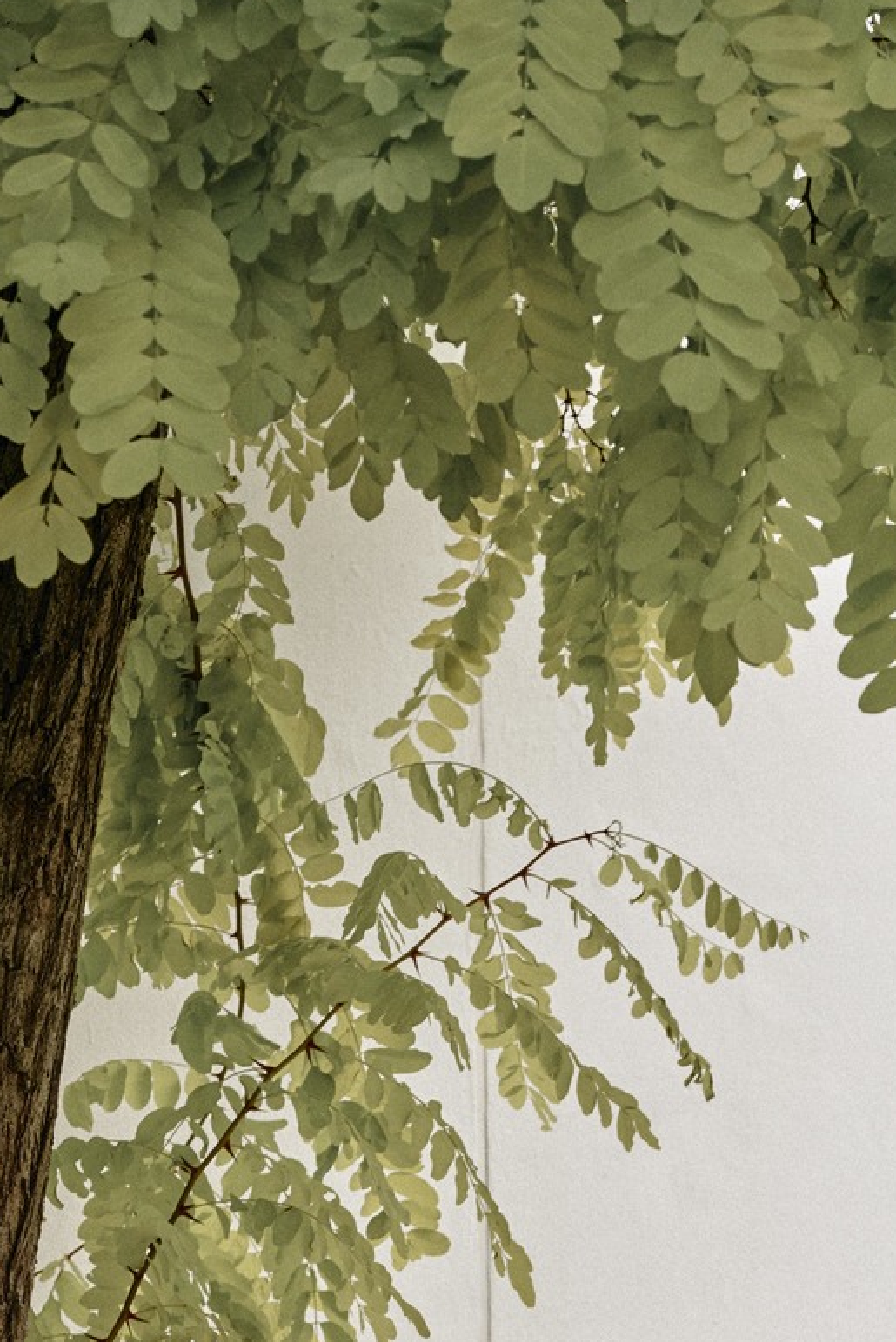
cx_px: 1026
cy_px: 1668
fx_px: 4739
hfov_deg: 10.6
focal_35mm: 127
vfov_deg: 15.5
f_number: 5.6
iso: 500
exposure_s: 1/250
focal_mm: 50
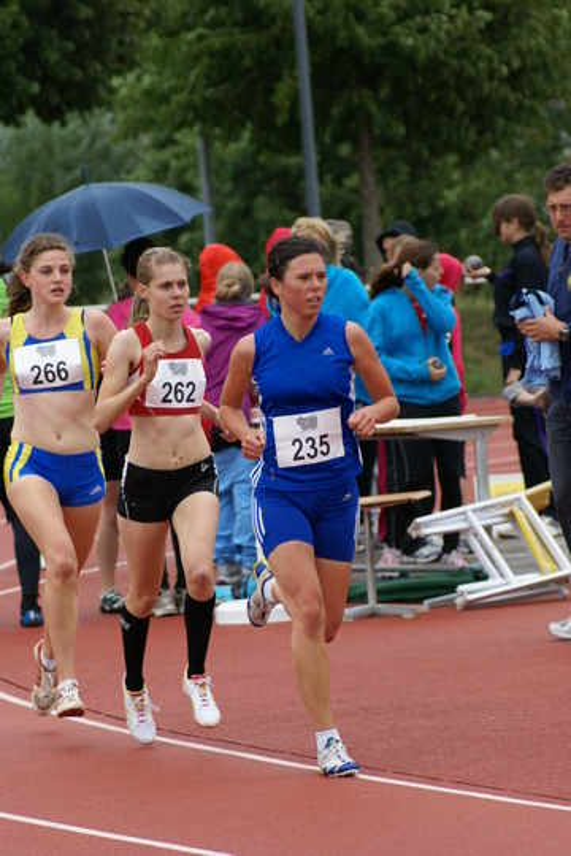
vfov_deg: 7.6
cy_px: 428
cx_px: 286
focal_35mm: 270
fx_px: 6423
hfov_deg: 5.1
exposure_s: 1/500
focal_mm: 180
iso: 250
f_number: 5.6
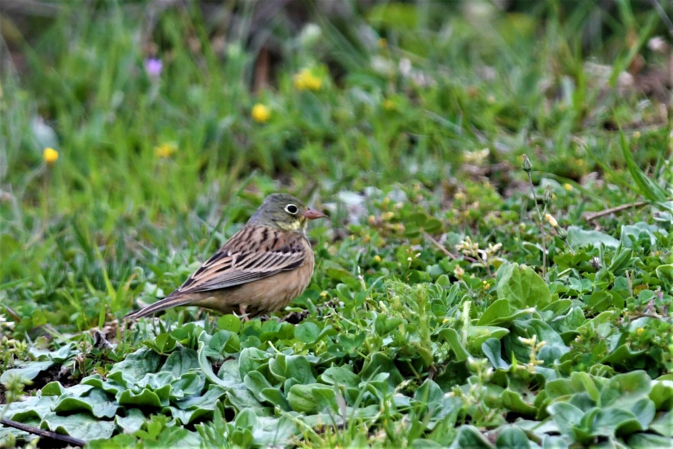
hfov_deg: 3.3
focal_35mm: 630
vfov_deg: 2.2
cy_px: 224
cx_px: 336
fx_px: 11777
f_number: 7.1
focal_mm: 420
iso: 1400
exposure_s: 1/640
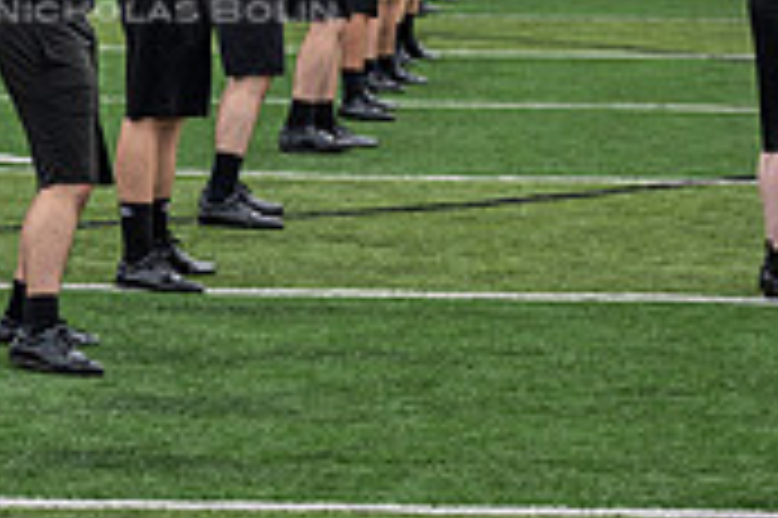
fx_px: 5074
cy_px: -191
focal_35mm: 235
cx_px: 148
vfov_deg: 5.8
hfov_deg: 8.7
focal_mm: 70
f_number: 4
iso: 160
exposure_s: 1/800
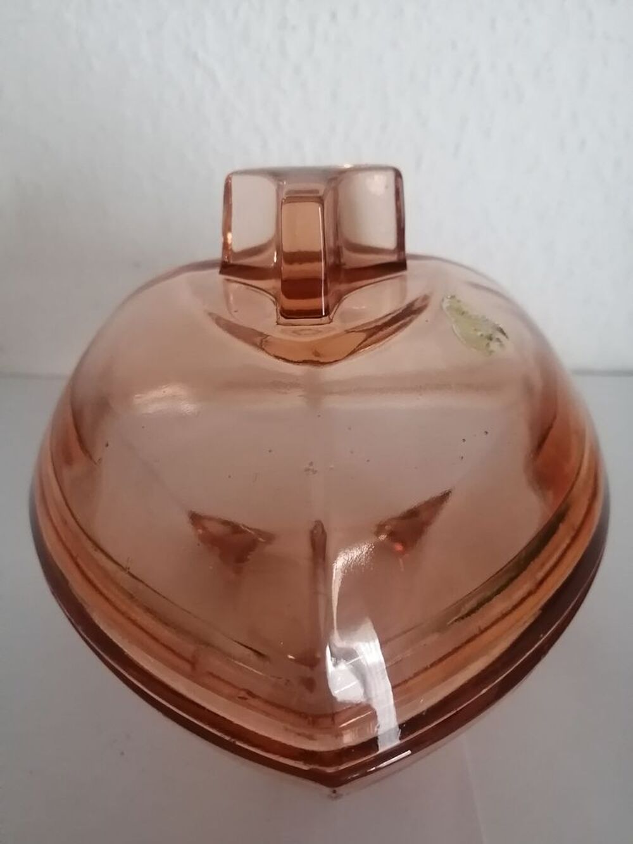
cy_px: 422
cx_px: 316
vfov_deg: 65.3
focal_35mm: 27
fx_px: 658
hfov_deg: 51.4
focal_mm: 3.62
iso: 320
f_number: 1.8
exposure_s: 1/25
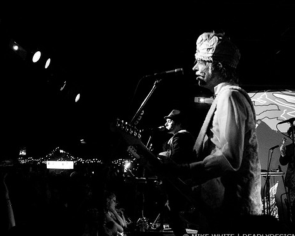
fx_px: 306
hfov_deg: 51.5
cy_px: 121
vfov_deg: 42.2
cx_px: 139
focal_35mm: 35
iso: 1250
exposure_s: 1/160
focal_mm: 20
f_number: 2.8
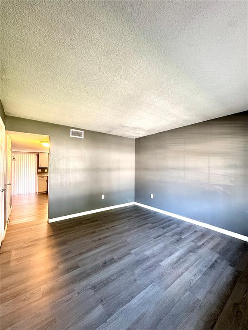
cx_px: 124
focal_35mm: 14
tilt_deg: +0.4
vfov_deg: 102.1
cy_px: 165
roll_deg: -0.2
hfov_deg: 85.7
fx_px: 134
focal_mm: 2.22
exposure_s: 1/60
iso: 400
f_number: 2.2
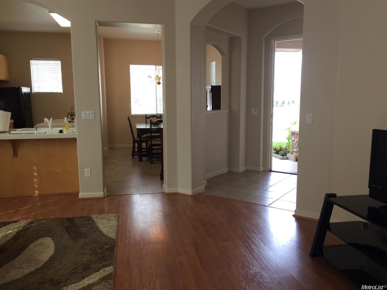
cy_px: 145
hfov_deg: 61.7
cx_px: 194
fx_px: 324
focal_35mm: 29
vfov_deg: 48.2
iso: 40
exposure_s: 1/60
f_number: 2.2
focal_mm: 4.15
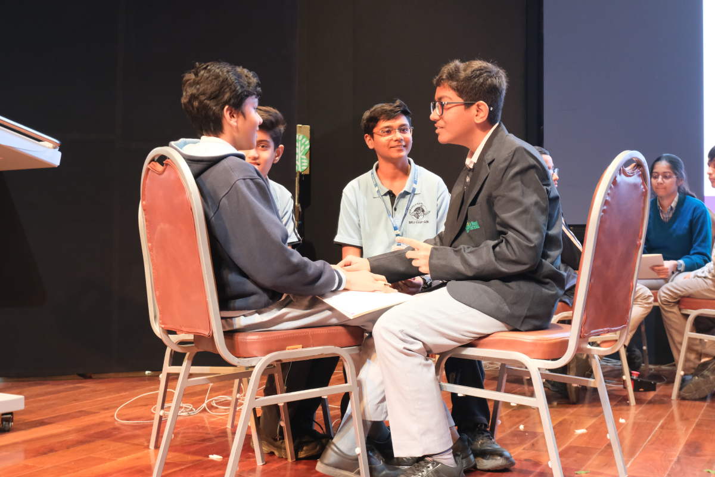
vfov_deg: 29.2
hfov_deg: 42.7
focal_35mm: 46
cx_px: 358
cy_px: 238
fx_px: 914
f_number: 4.7
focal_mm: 30.5
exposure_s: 1/26
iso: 3200
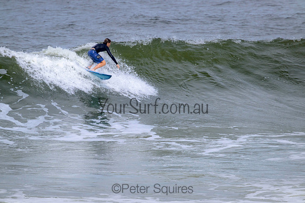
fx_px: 6779
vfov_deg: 1.7
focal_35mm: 800
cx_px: 152
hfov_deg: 2.6
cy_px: 102
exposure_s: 1/2000
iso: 900
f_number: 11
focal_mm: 800
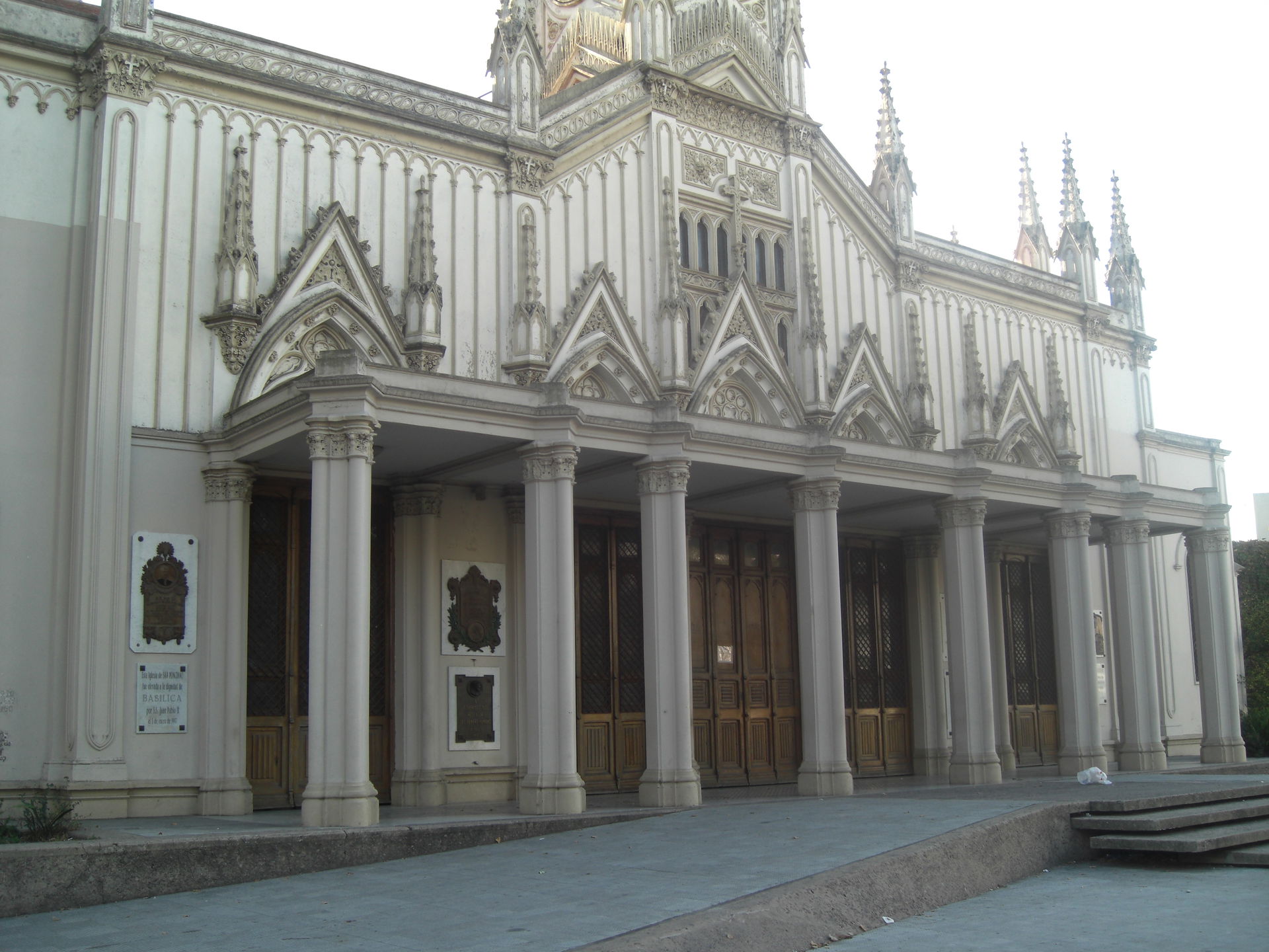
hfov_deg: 49.0
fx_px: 1393
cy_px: 476
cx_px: 634
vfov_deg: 37.7
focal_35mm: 38
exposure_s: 1/200
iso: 80
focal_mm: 7.9
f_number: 2.8
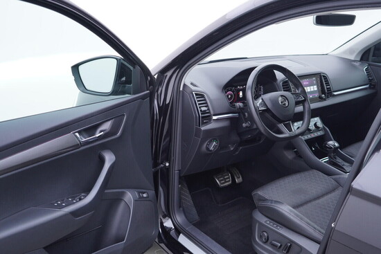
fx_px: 381
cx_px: 190
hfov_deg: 53.1
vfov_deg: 36.9
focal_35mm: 36
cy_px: 127
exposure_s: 1/40
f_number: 2.8
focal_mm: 24
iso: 125
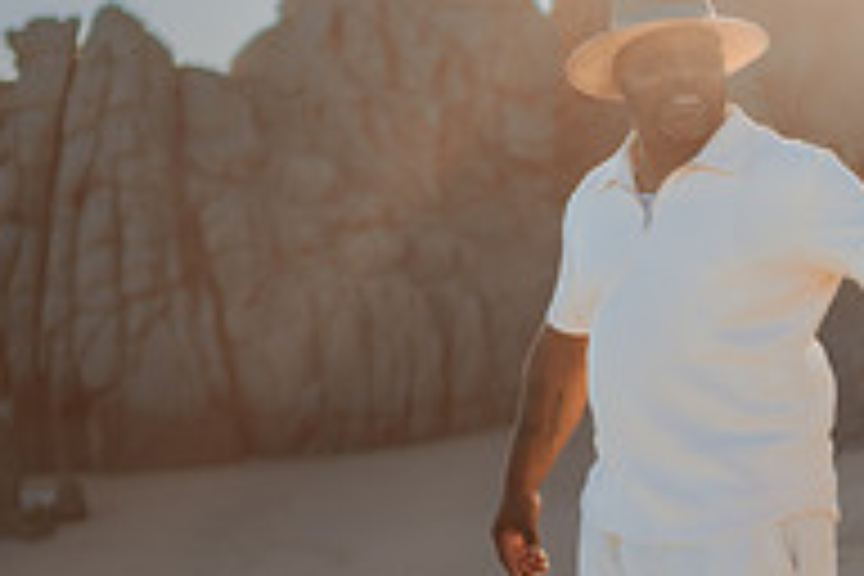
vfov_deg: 12.9
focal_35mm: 106
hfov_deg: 18.9
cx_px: 814
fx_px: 2544
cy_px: 353
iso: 100
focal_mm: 35
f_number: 1.8
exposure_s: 1/4000
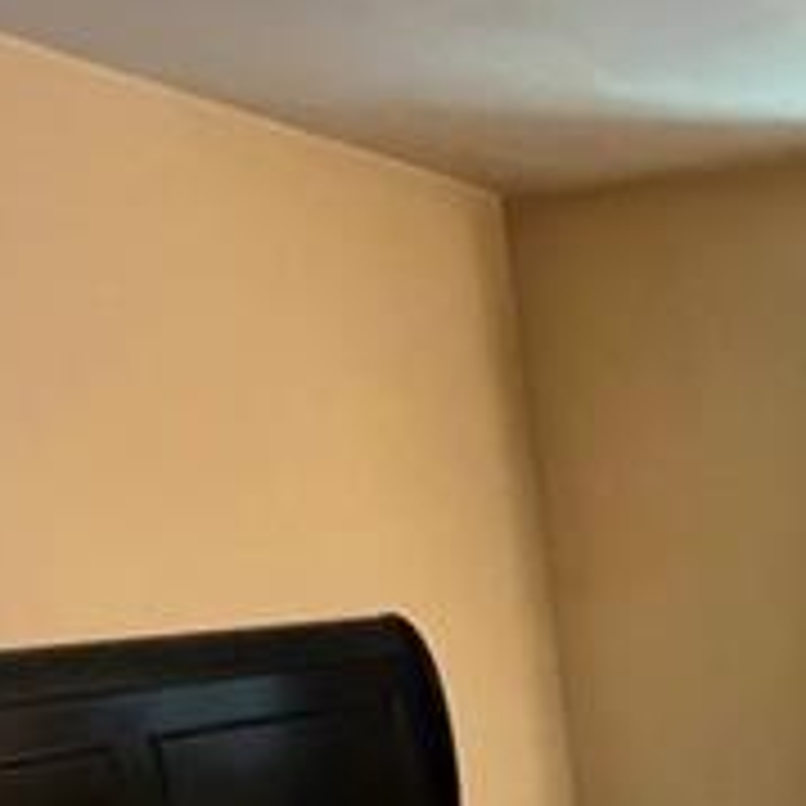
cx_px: 955
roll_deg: +0.9
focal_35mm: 53
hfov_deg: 28.3
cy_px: 1036
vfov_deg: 27.2
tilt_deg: -19.9
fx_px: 1396
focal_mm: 2.22
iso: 1000
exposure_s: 1/60
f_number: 2.2
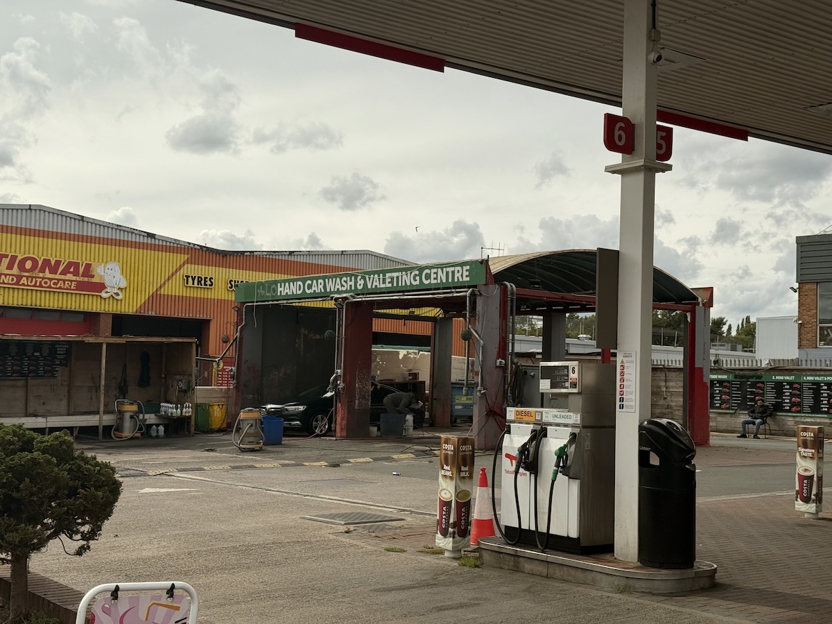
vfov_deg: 30.3
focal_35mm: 48
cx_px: 416
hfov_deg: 39.7
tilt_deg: +3.9
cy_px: 312
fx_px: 1154
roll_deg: -2.7
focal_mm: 6.76
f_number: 1.78
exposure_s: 1/8772
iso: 64
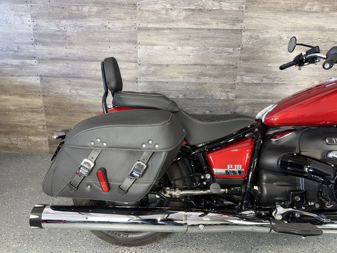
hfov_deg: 71.6
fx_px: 234
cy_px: 126
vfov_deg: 56.8
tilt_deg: -16.0
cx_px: 168
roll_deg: -0.9
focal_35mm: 24
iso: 64
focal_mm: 6.76
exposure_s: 1/27
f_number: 1.78
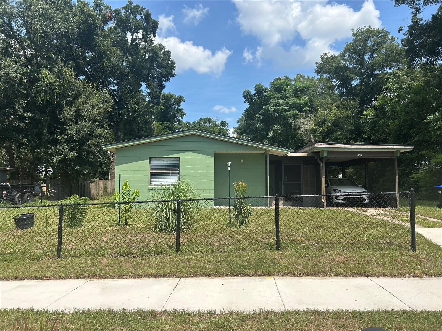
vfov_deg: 53.1
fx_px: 332
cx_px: 221
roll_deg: +0.1
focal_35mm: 26
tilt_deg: +3.3
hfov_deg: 67.3
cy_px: 166
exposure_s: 1/3704
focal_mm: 5.7
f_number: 1.5
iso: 50
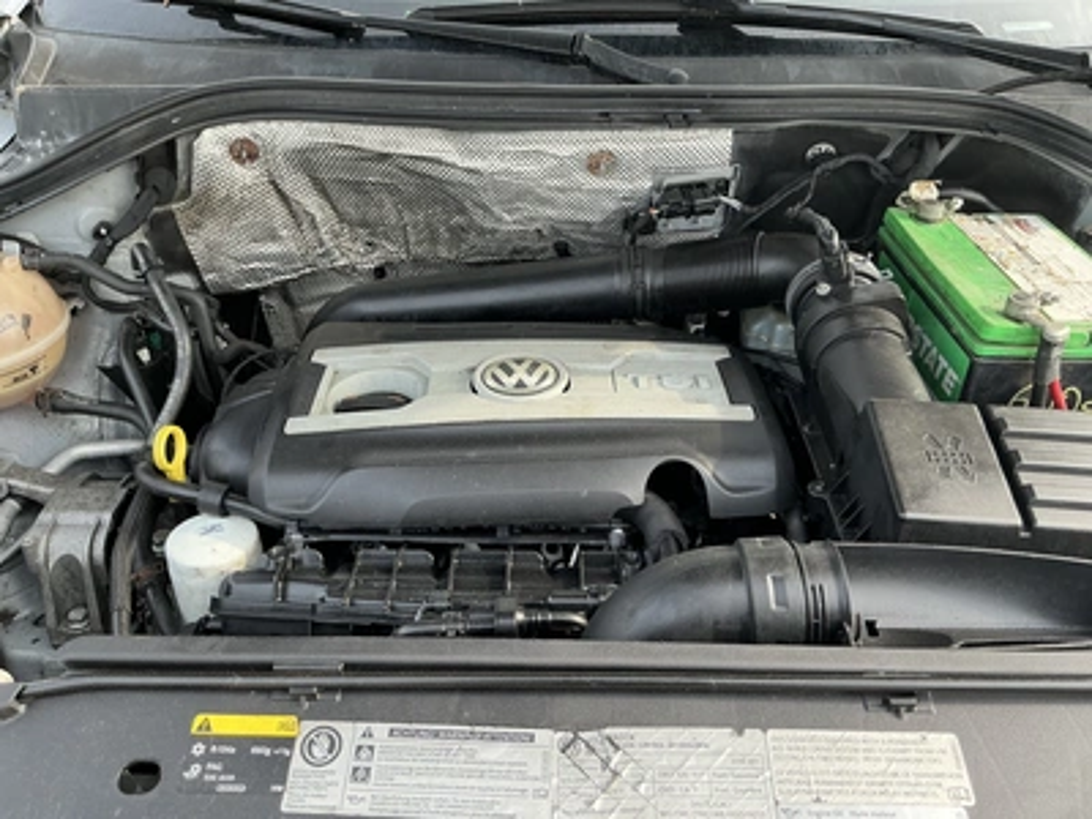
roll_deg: -0.4
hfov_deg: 63.4
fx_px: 883
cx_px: 546
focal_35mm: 28
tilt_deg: -33.3
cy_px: 410
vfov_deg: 49.7
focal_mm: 3
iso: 25
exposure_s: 1/172
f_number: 1.8
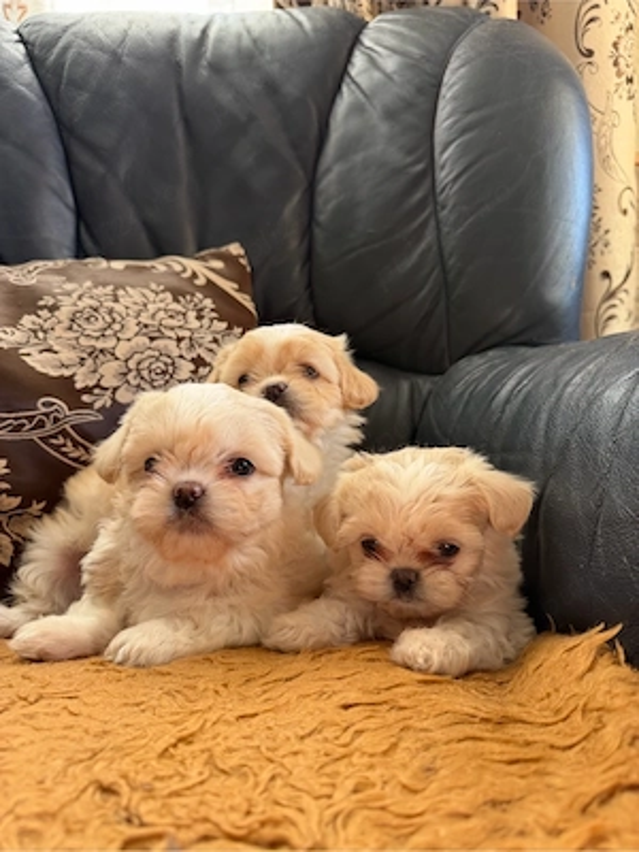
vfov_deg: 71.6
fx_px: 591
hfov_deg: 56.8
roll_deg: +0.5
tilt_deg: -9.6
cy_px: 426
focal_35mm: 24
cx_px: 320
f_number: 1.78
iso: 125
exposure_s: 1/121
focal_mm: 6.76
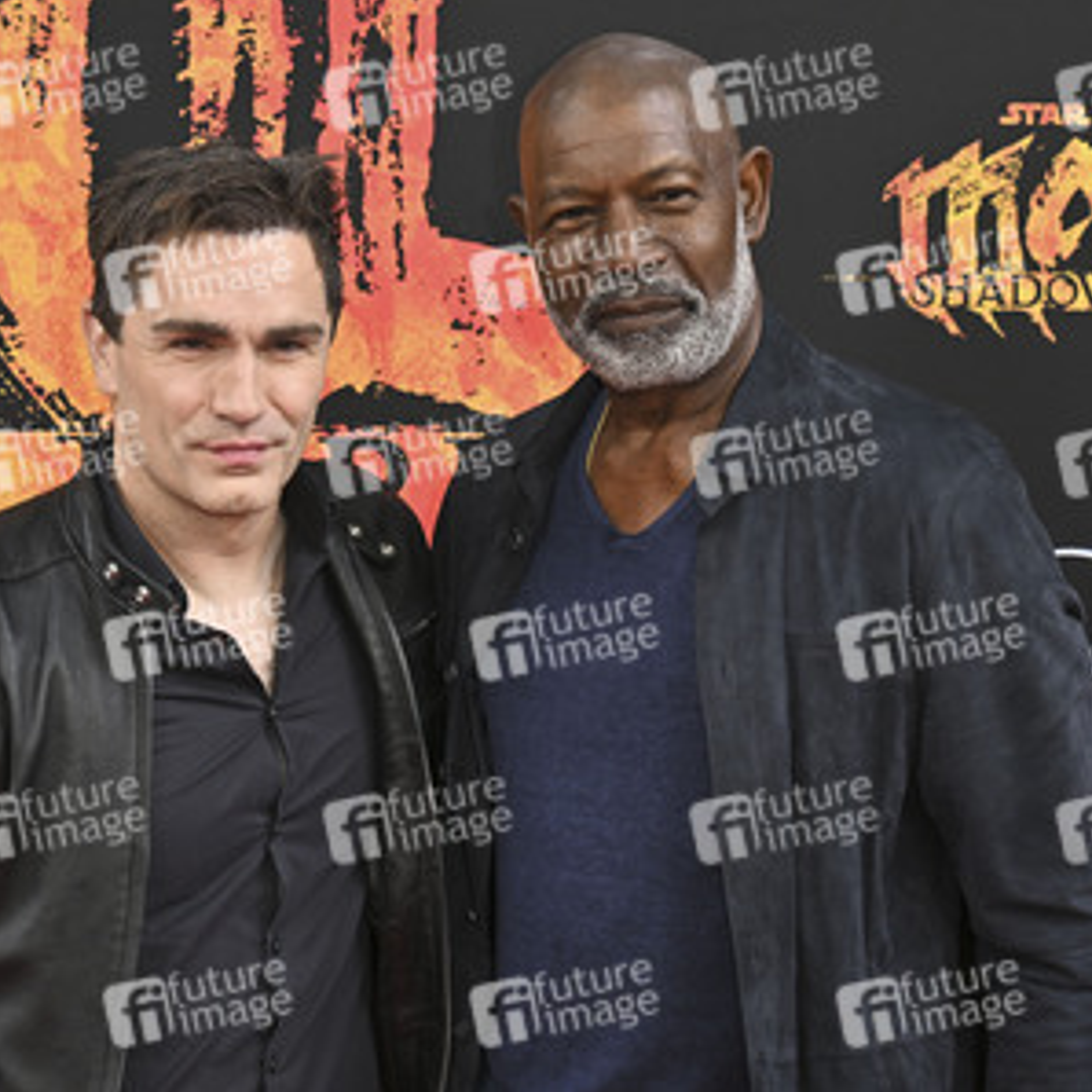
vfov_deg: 24.0
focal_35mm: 72
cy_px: 546
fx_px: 2570
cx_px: 467
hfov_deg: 24.0
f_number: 6.3
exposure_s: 1/320
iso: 800
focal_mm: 56
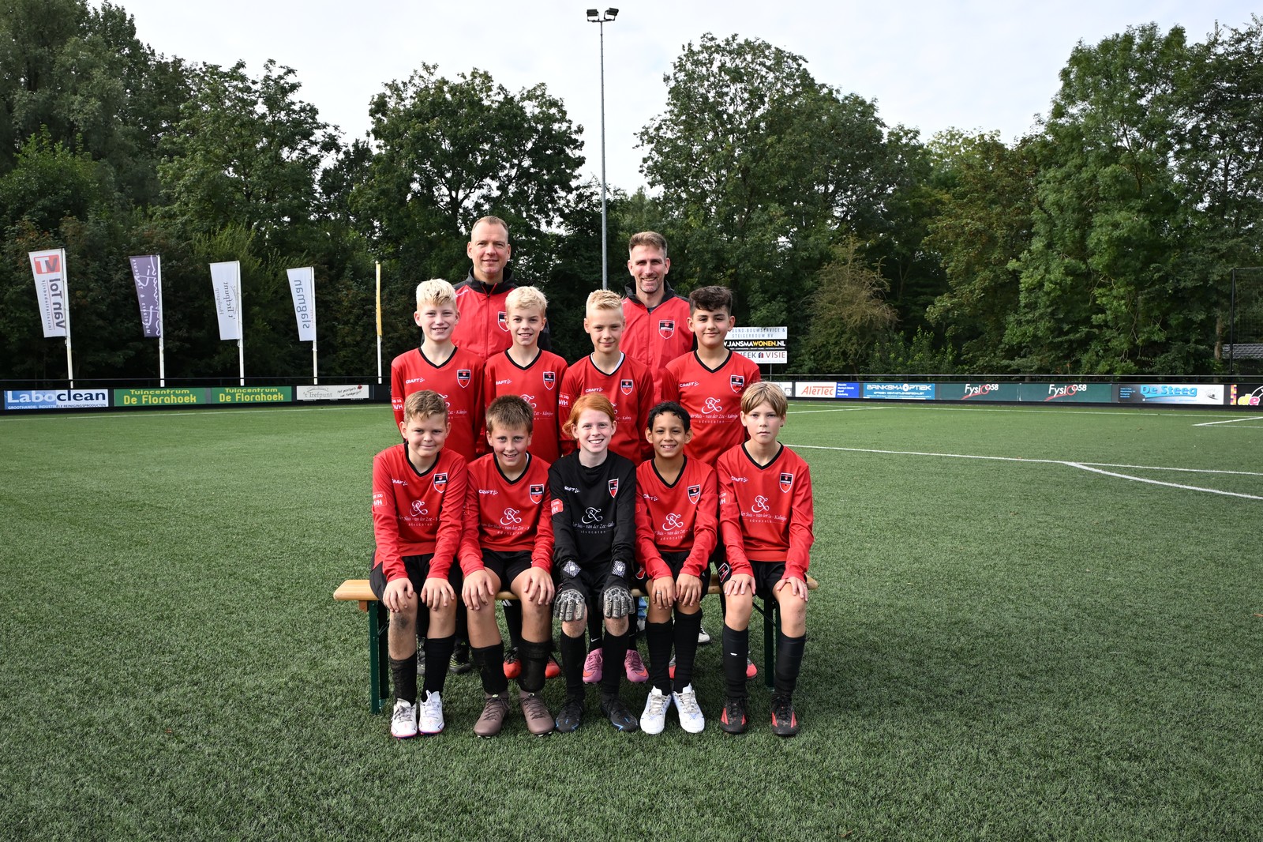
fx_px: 1017
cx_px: 632
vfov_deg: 44.9
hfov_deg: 63.7
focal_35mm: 29
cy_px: 421
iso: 320
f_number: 4.8
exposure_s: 1/800
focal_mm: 19.5
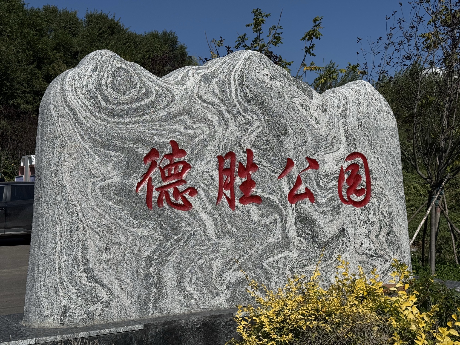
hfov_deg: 39.7
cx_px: 230
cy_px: 172
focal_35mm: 48
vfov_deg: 30.3
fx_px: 638
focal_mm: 6.76
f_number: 1.78
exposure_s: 1/10526
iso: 64
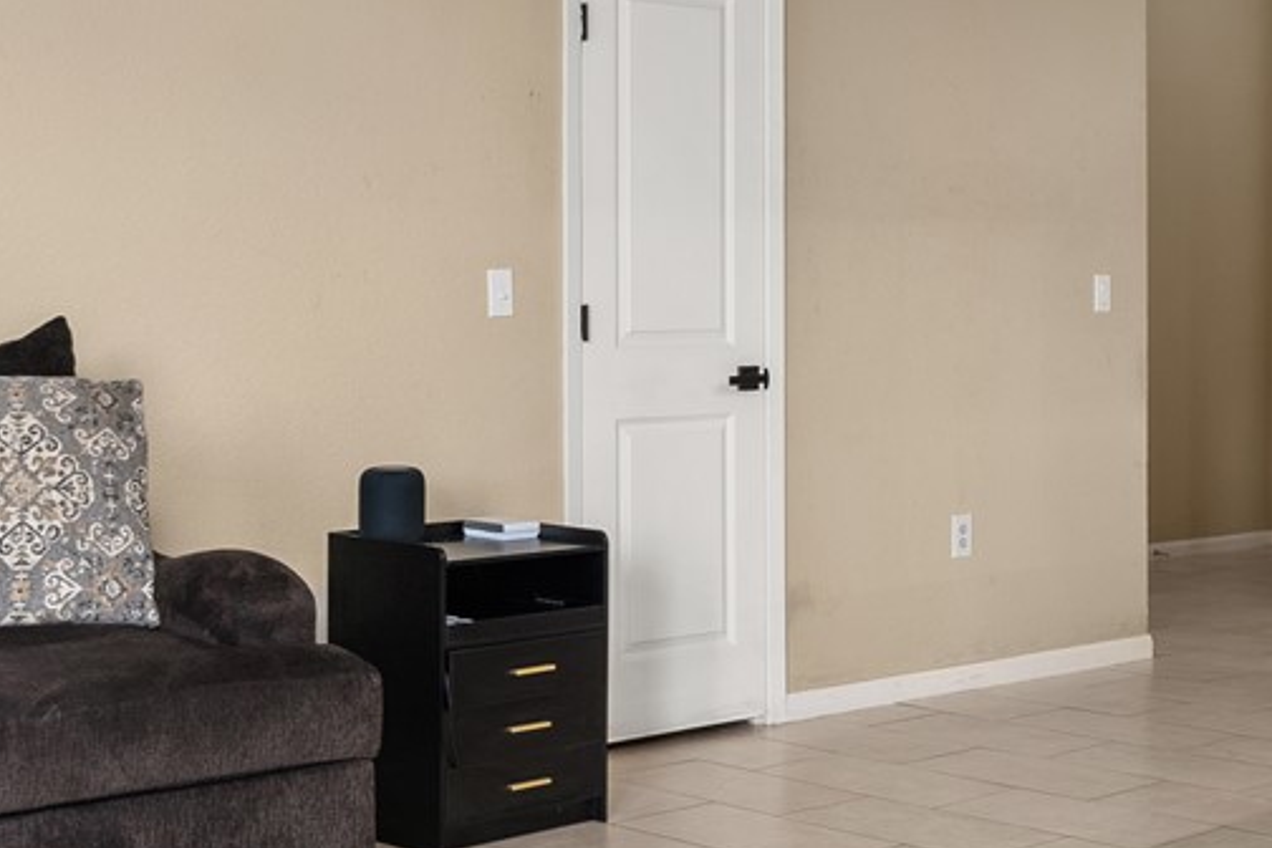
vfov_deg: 19.1
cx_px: 984
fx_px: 2514
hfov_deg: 27.9
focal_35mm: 71
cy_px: 288
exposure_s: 1.3
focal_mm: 16.5
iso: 100
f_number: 11
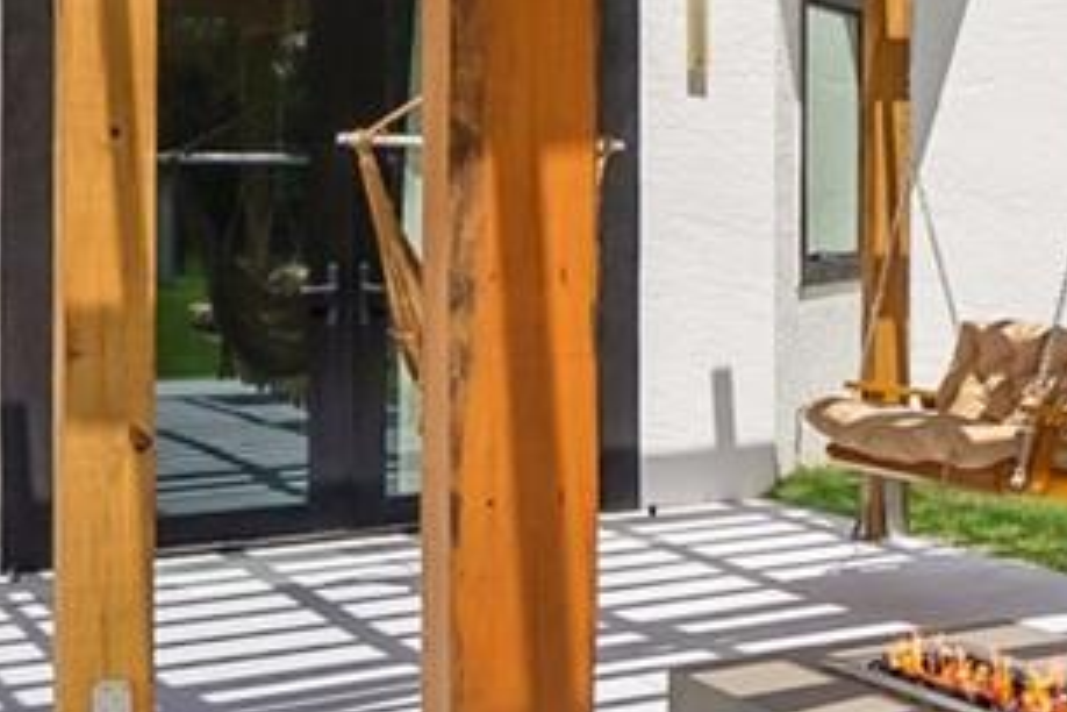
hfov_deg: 20.0
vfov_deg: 19.8
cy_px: 119
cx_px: 1998
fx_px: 2015
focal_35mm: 68
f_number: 4
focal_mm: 13
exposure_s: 1/8000
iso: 640
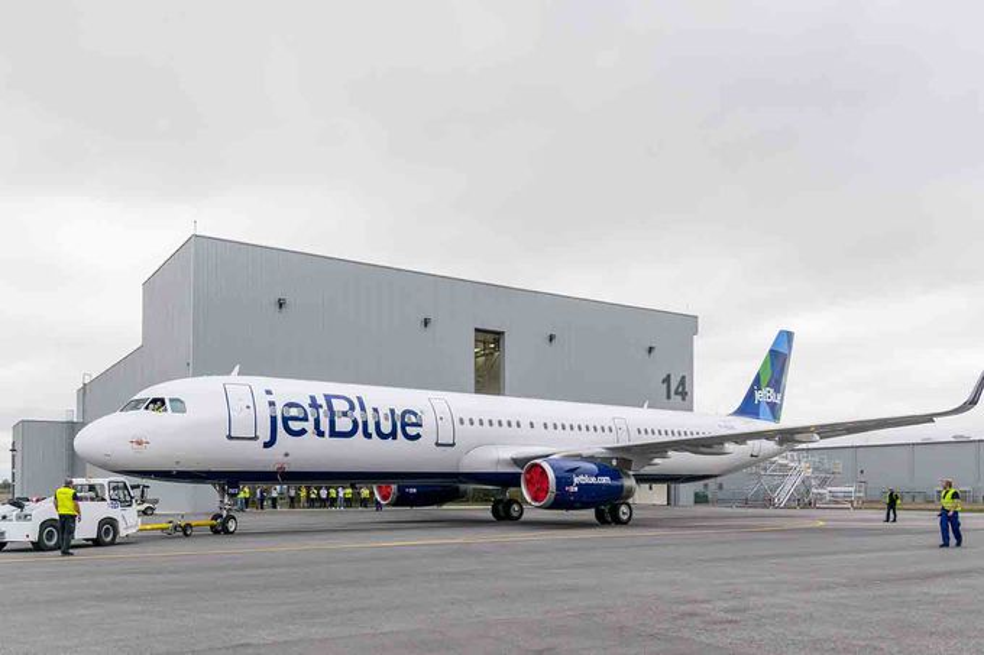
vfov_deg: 36.9
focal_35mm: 36
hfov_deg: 53.1
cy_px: 328
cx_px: 492
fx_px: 984
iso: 400
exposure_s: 1/800
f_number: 6.3
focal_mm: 24
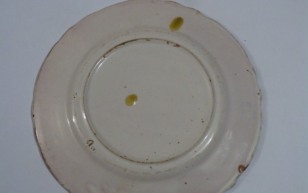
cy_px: 108
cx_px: 154
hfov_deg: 40.3
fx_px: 420
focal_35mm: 50
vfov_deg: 25.8
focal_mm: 8.5
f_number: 3.2
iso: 400
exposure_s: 1/15
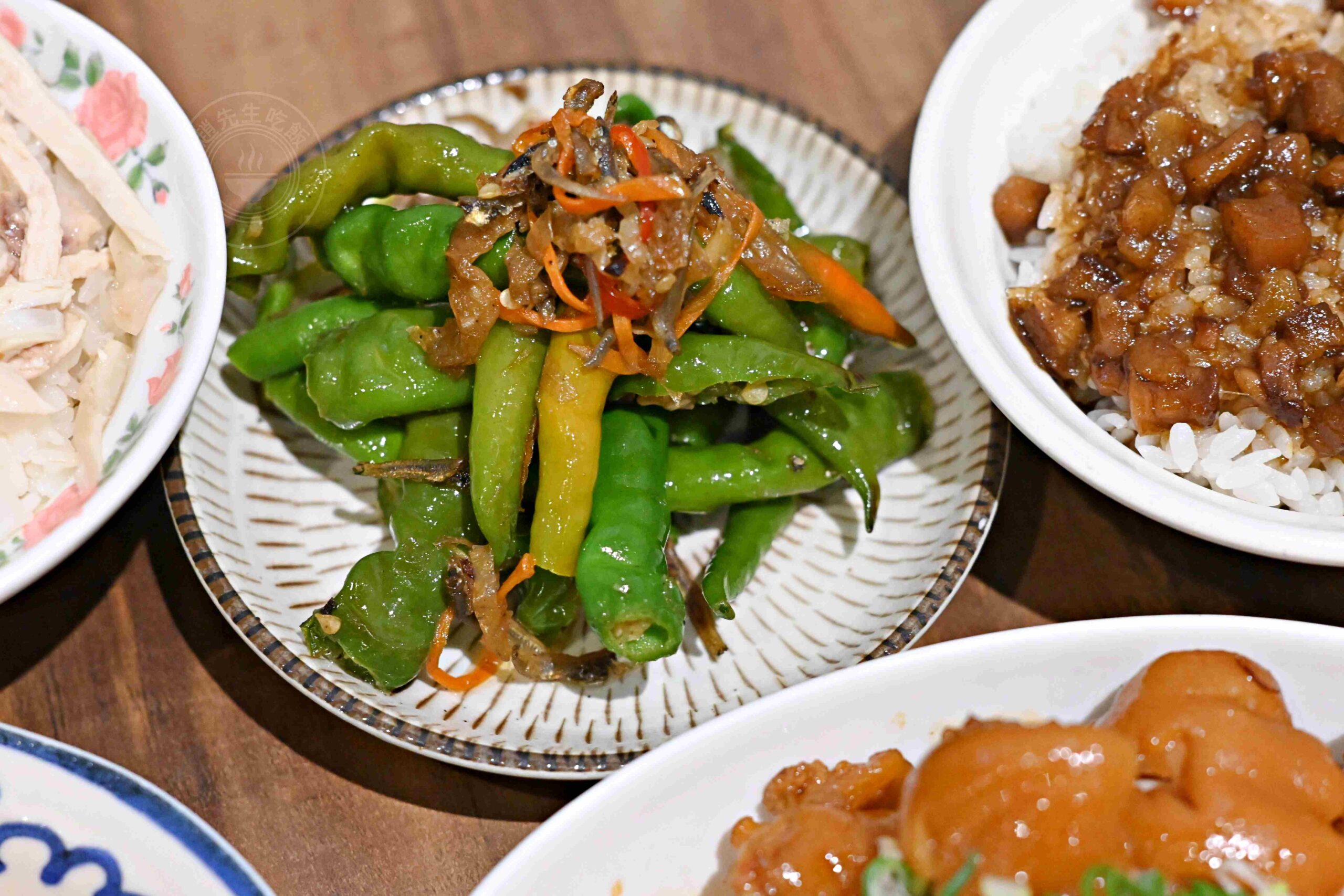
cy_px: 448
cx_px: 672
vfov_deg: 18.2
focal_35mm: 75
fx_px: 2800
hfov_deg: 27.0
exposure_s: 1/200
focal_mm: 50
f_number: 3.2
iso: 4000
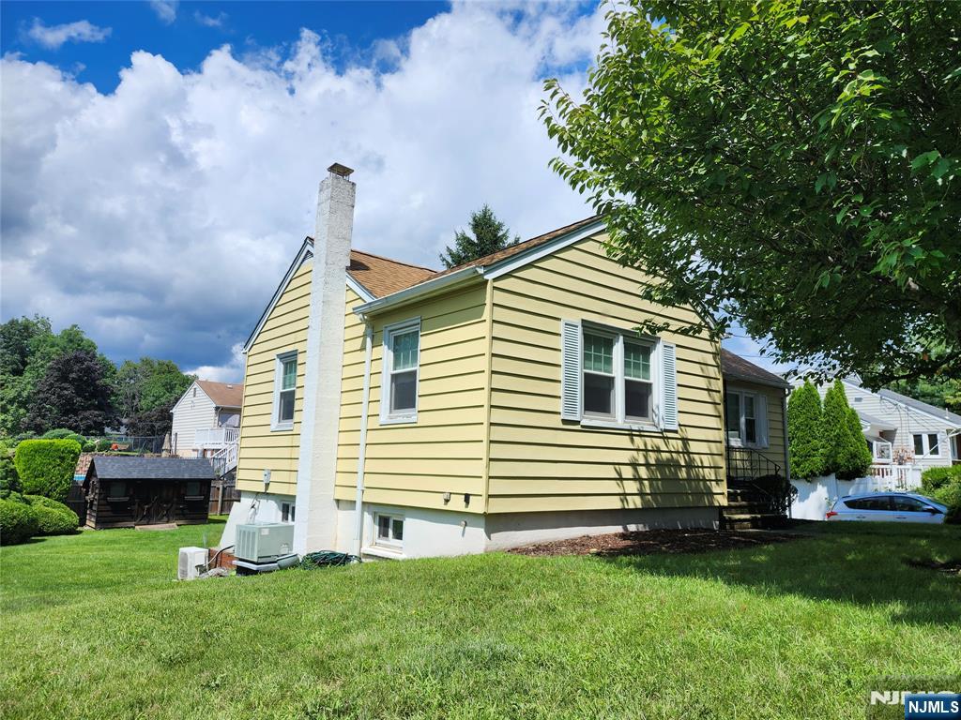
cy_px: 360
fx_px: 639
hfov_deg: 73.9
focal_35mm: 23
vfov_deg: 58.9
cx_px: 480
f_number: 1.8
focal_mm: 5.54
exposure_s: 1/2671
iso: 25
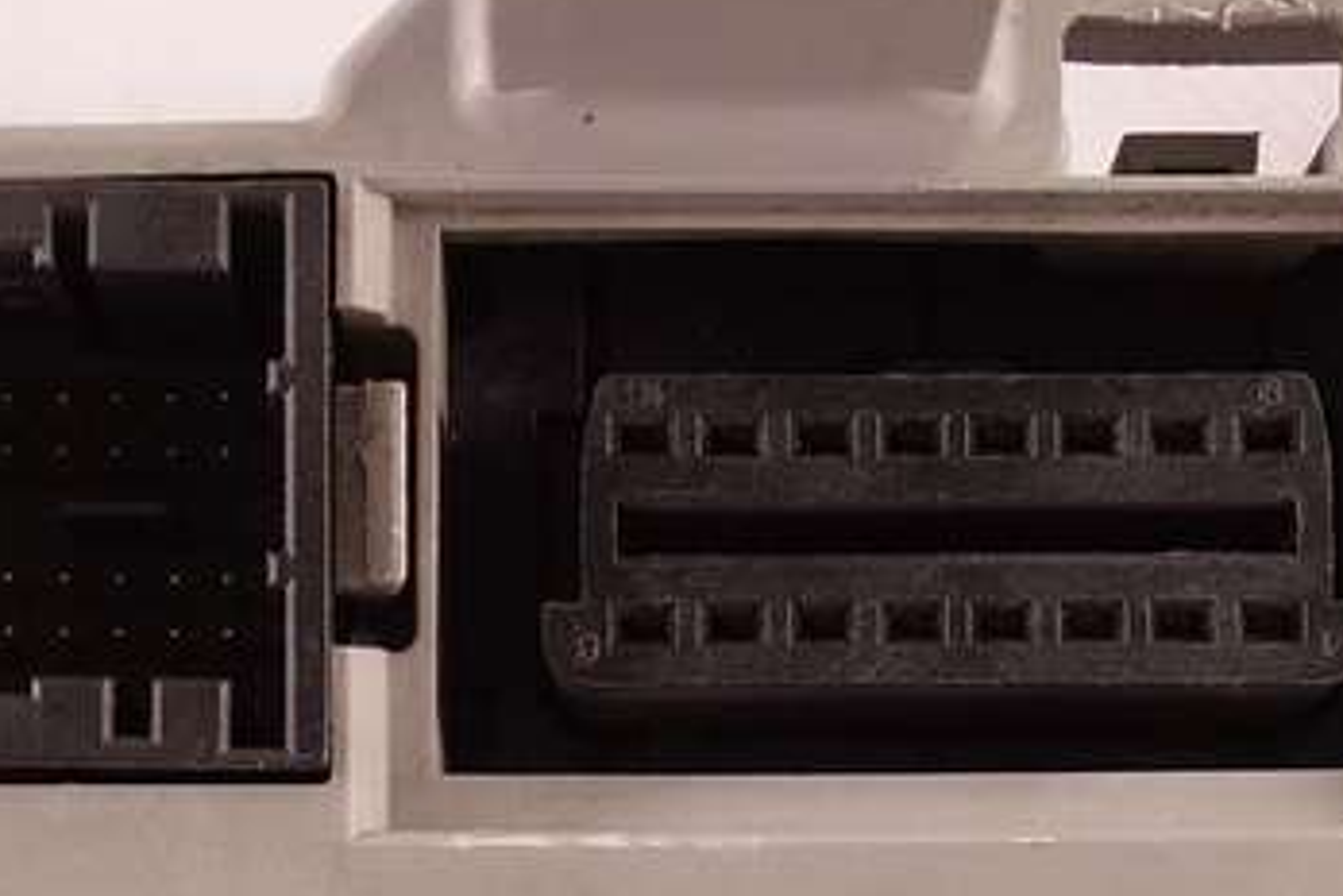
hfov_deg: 17.9
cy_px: 1027
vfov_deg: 11.8
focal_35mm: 114
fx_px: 4253
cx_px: 768
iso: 400
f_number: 4.5
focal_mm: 10.91
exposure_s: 1/30
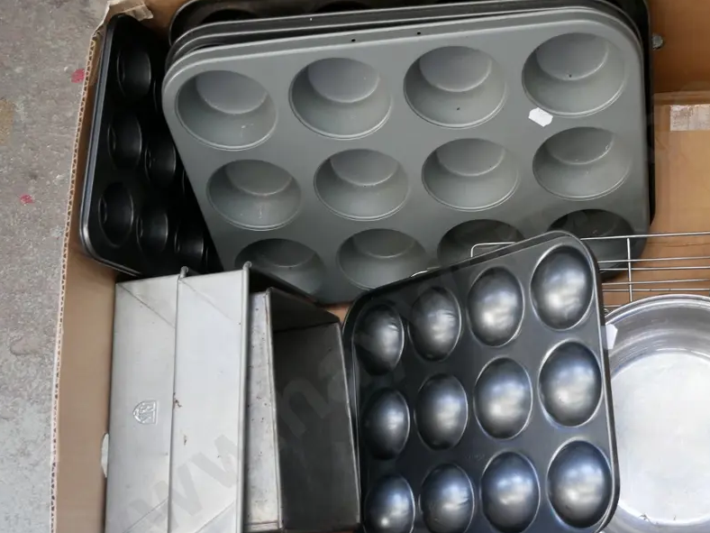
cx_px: 450
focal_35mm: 65
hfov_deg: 29.7
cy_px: 292
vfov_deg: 22.6
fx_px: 1333
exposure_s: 1/60
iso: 1250
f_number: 4.5
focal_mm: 25
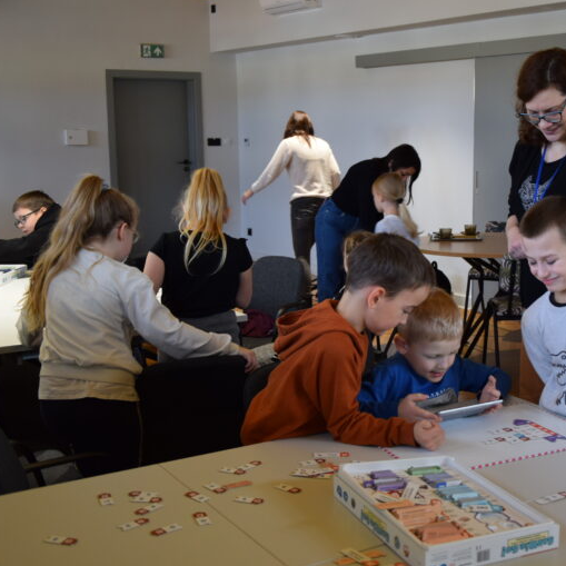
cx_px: 414
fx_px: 925
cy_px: 283
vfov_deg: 34.0
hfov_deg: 33.4
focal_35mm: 50
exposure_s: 1/60
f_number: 4
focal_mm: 26
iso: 720
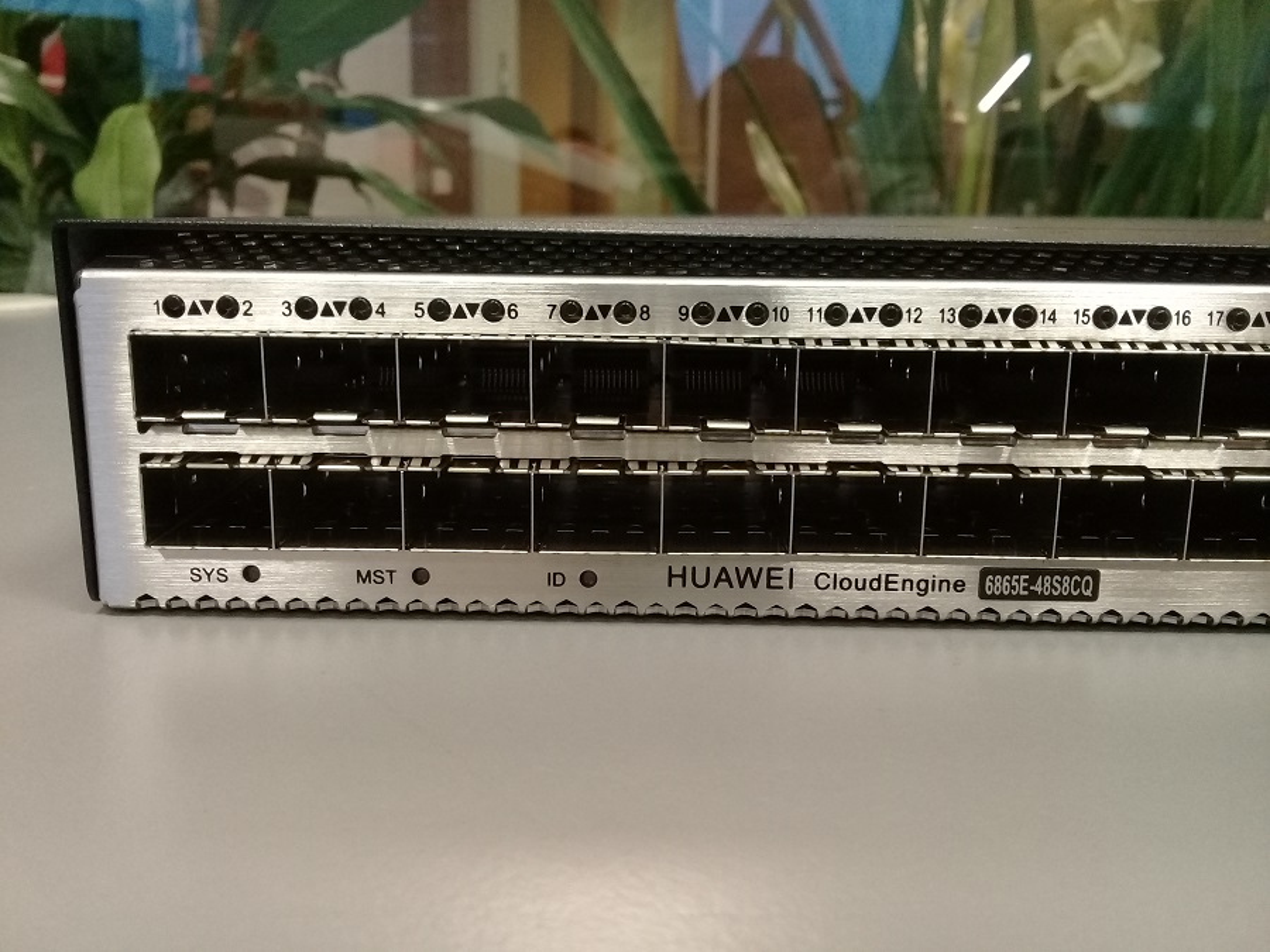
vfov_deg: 45.4
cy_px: 476
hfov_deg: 58.4
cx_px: 635
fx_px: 1137
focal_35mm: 31
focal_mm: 3.3
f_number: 2.2
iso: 250
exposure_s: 1/17
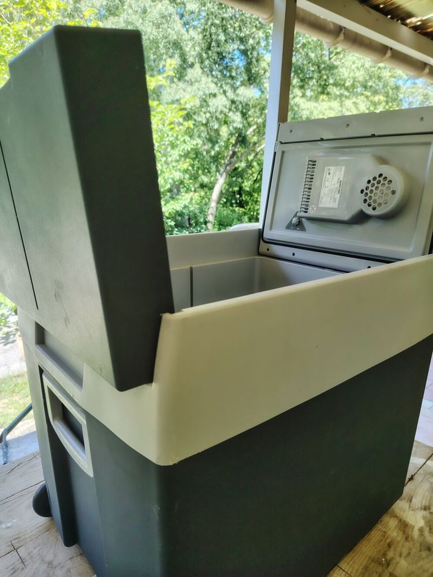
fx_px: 400
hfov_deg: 56.8
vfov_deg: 71.6
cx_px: 216
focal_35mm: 24
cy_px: 288
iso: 100
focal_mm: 5.25
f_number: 1.75
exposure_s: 1/128
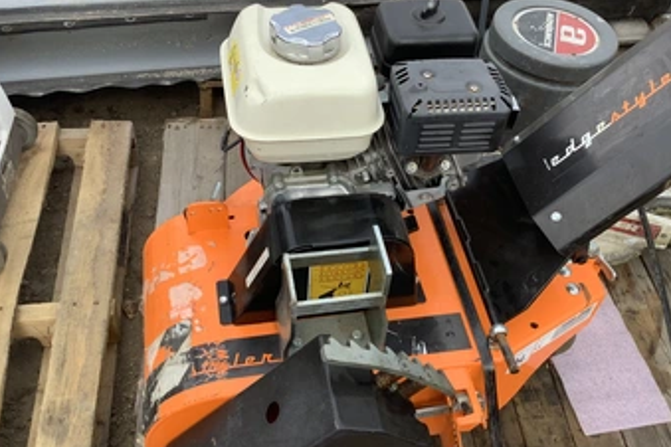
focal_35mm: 38
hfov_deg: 50.7
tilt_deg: -49.9
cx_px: 354
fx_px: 708
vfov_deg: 35.0
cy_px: 243
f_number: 2.4
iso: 32
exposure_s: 1/120
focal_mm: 3.3
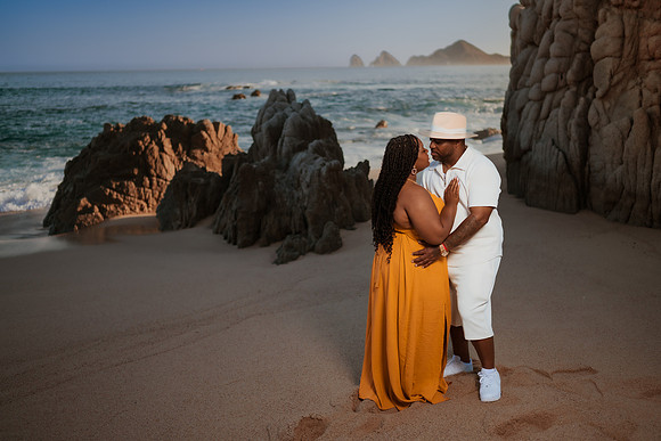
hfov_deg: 54.4
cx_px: 330
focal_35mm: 35
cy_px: 220
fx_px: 643
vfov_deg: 37.9
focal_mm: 35
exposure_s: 1/2500
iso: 100
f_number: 1.8
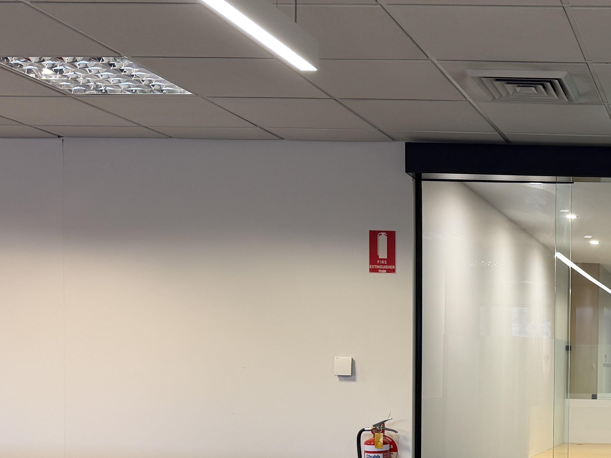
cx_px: 683
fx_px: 1024
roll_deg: -1.7
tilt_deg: -3.9
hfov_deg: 29.7
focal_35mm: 58
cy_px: 409
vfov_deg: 24.5
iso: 125
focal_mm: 6.76
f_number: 1.78
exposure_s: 1/50
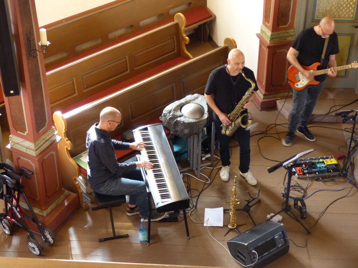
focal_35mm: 63
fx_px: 652
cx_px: 179
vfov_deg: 23.3
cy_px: 134
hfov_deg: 30.7
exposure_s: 1/15
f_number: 2.8
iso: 400
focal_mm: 11.4
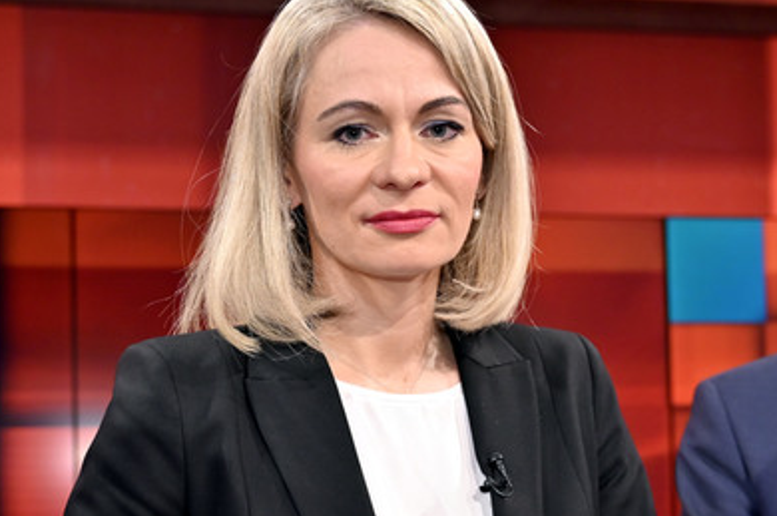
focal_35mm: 37
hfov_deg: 51.9
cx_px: 374
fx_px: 798
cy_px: 233
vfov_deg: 35.8
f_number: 2.8
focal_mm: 32
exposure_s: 1/200
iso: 1600
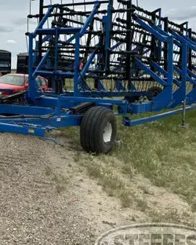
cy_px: 88
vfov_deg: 38.4
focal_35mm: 48
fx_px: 348
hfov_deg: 28.7
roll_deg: +1.8
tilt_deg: -2.1
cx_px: -17
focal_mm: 6.86
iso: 80
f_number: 1.78
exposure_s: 1/6211
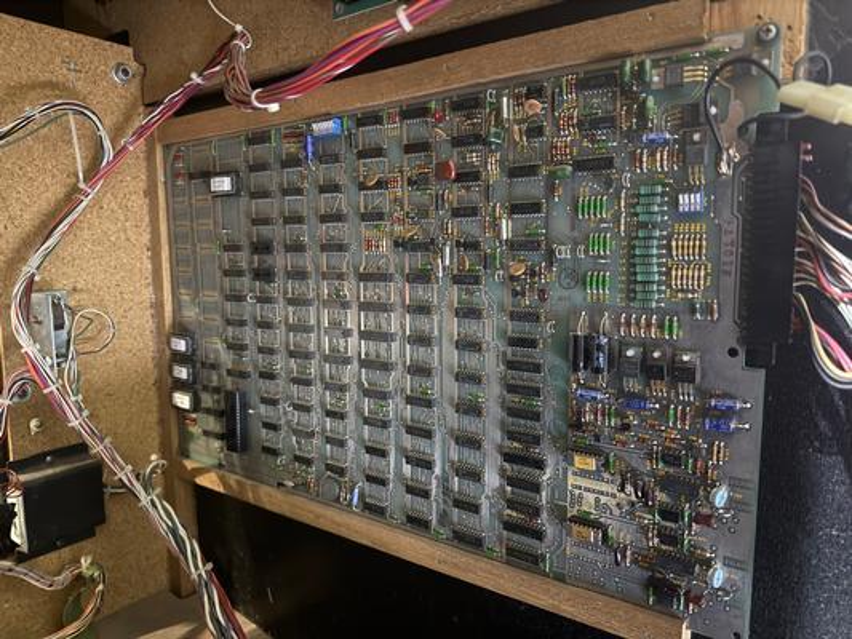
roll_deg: -0.9
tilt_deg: -6.2
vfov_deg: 56.8
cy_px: 320
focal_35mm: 24
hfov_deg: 71.6
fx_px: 591
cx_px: 426
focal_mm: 6.76
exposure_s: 1/11
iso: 1250
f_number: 1.78
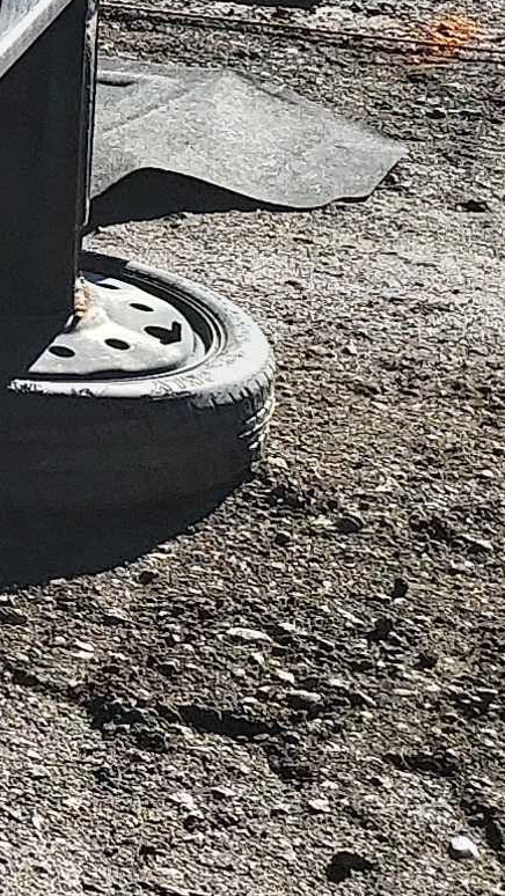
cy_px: -199
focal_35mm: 151
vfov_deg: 13.8
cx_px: -1417
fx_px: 3591
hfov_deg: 6.6
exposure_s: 1/308
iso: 40
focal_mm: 3.58
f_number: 1.9
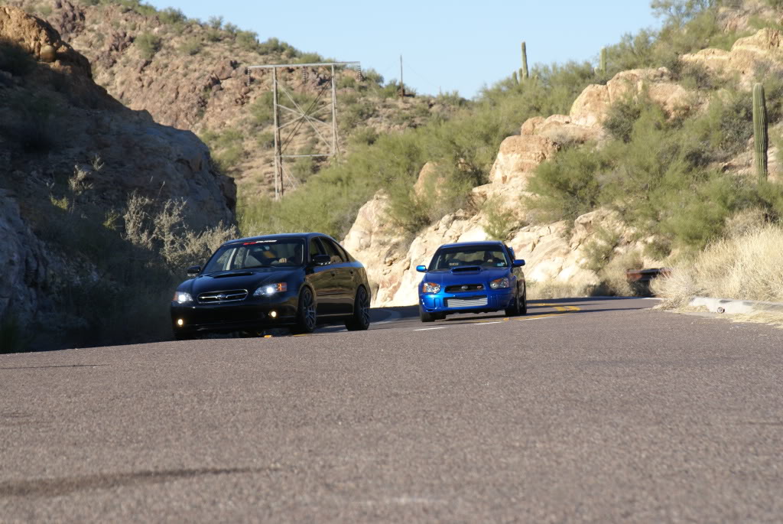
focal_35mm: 150
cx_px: 392
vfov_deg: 9.2
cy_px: 262
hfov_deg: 13.7
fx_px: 3266
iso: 100
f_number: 8
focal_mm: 100
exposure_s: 1/200
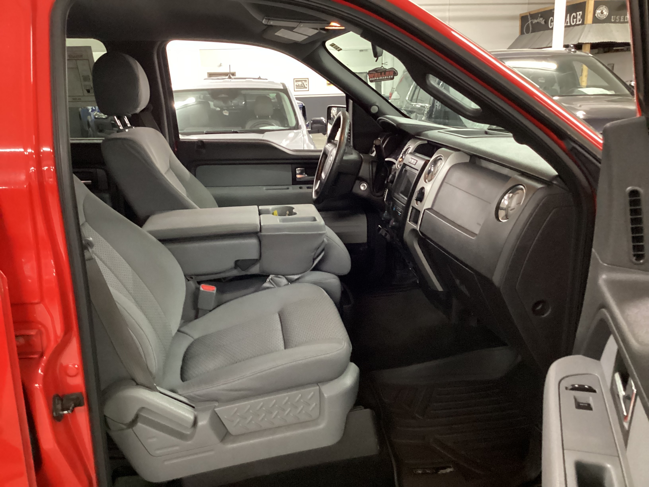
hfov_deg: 58.4
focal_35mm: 31
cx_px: 324
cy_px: 244
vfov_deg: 45.4
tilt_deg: -18.7
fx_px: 581
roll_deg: +1.4
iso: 640
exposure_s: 1/24
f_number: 2.4
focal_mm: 3.3
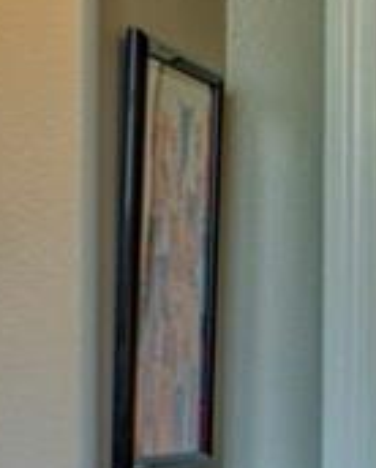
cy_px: 386
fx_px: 1694
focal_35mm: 122
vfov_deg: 15.6
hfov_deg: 9.8
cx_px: -738
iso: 100
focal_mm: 14
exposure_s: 1/4
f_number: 8
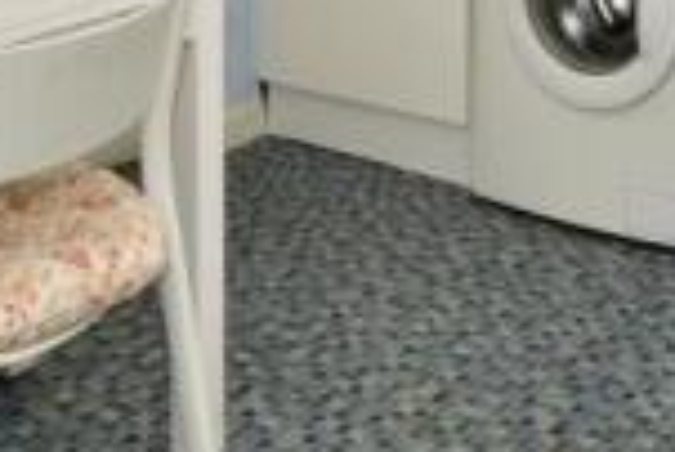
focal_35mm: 65
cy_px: -329
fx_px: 1220
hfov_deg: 30.8
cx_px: 434
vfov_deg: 17.5
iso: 400
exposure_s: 1/15
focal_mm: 10
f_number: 8
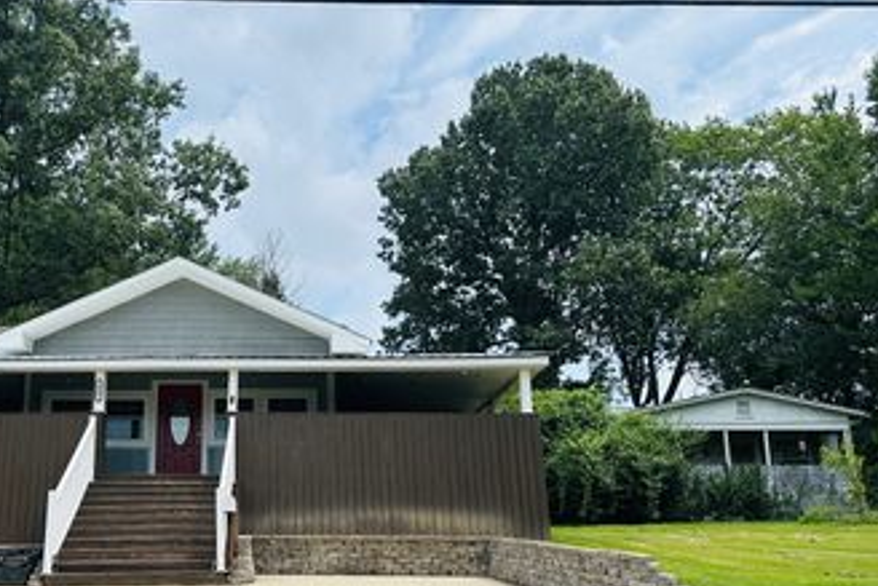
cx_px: 265
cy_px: 365
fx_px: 927
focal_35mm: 38
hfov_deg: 49.4
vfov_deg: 34.9
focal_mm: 6.86
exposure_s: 1/3155
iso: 80
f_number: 1.78
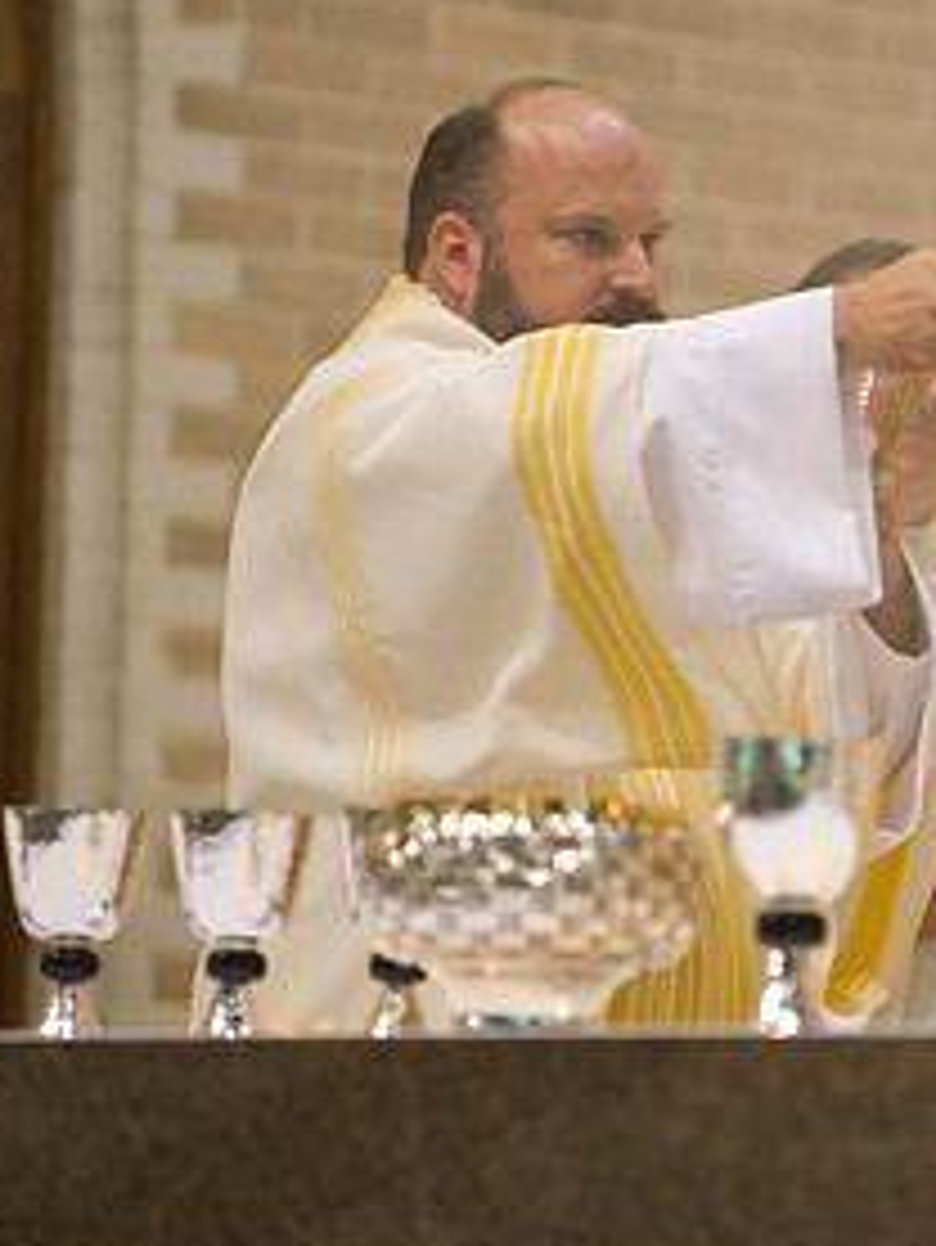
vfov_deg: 4.9
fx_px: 14482
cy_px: 562
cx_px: 950
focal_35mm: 402
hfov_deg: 3.7
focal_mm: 200
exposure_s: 1/125
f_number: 2.8
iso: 2000
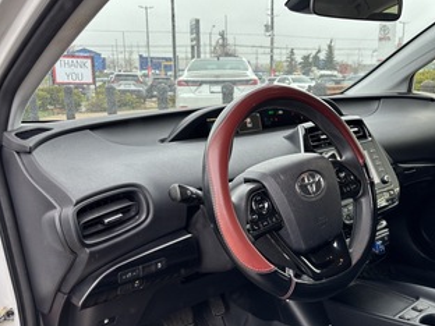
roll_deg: -2.1
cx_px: 270
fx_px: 440
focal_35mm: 35
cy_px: 192
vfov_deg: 40.6
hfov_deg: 52.1
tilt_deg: -15.5
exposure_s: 1/121
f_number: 1.6
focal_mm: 5.96
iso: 50
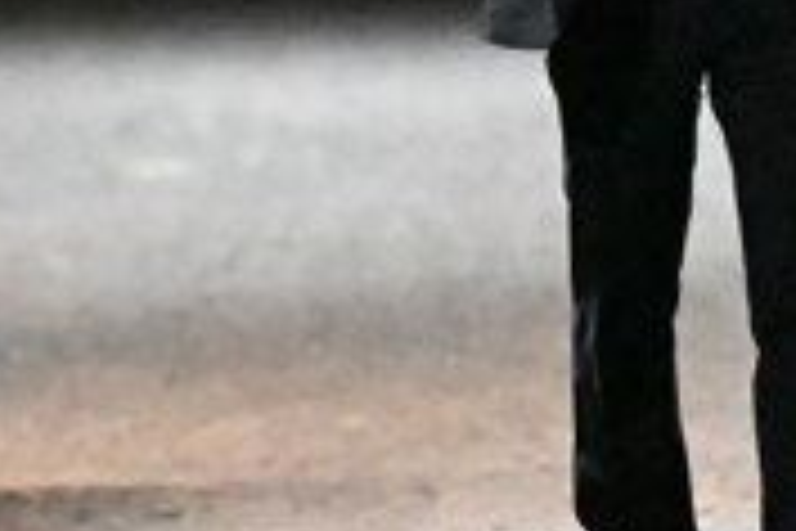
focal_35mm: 1170
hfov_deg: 1.8
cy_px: 0
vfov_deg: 1.2
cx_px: 427
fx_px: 25868
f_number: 2.8
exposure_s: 1/250
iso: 32000
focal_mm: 200
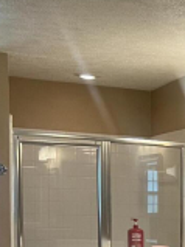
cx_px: 365
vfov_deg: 17.3
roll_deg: +0.6
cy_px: 288
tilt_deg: -5.2
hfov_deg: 12.1
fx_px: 778
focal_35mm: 109
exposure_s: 1/60
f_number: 1.5
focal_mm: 5.7
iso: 80
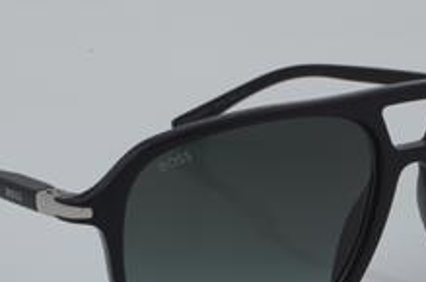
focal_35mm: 151
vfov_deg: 9.0
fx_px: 1782
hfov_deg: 13.6
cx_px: 233
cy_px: 196
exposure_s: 1/4
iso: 100
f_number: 32
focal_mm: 55
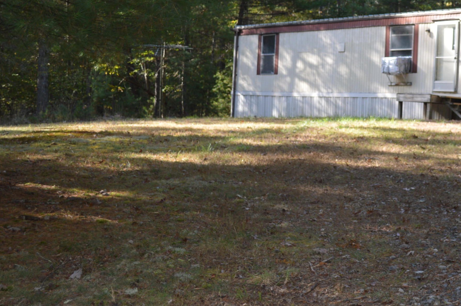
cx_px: 363
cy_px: 79
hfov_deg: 29.9
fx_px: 844
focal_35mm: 66
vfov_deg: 20.4
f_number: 4.2
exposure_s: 1/125
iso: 220
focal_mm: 26
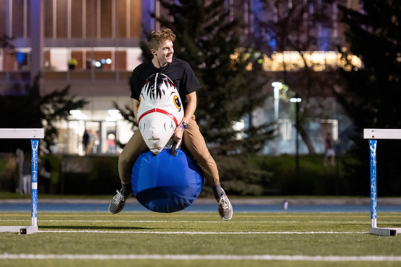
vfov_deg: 10.4
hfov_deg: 15.6
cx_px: 196
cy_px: 141
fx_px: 1467
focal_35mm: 132
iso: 5000
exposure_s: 1/320
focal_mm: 110
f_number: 2.8
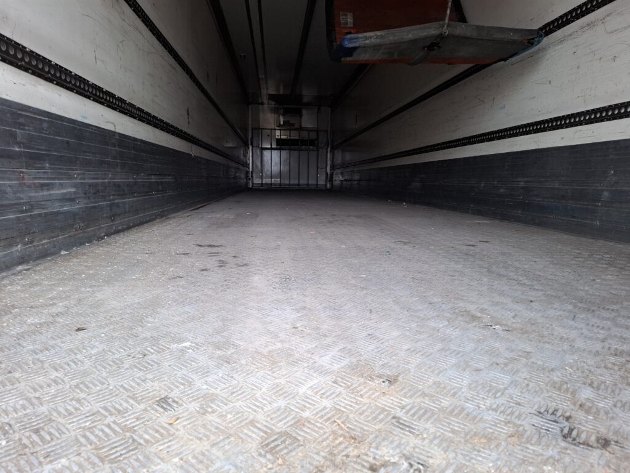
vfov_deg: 58.9
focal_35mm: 23
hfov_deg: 73.9
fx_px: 419
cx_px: 315
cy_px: 236
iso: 160
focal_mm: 5.54
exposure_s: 1/50
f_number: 1.8
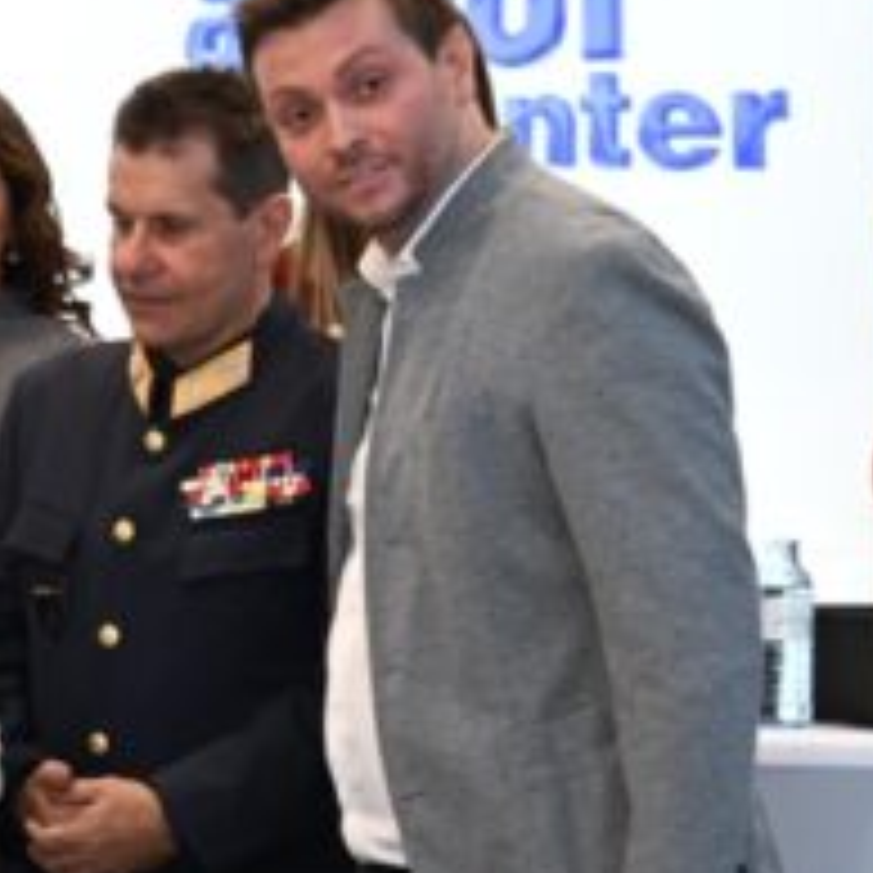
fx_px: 4423
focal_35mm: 155
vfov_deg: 11.2
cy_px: 720
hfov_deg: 10.6
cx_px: -657
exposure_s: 1/200
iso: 640
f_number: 3.5
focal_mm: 46
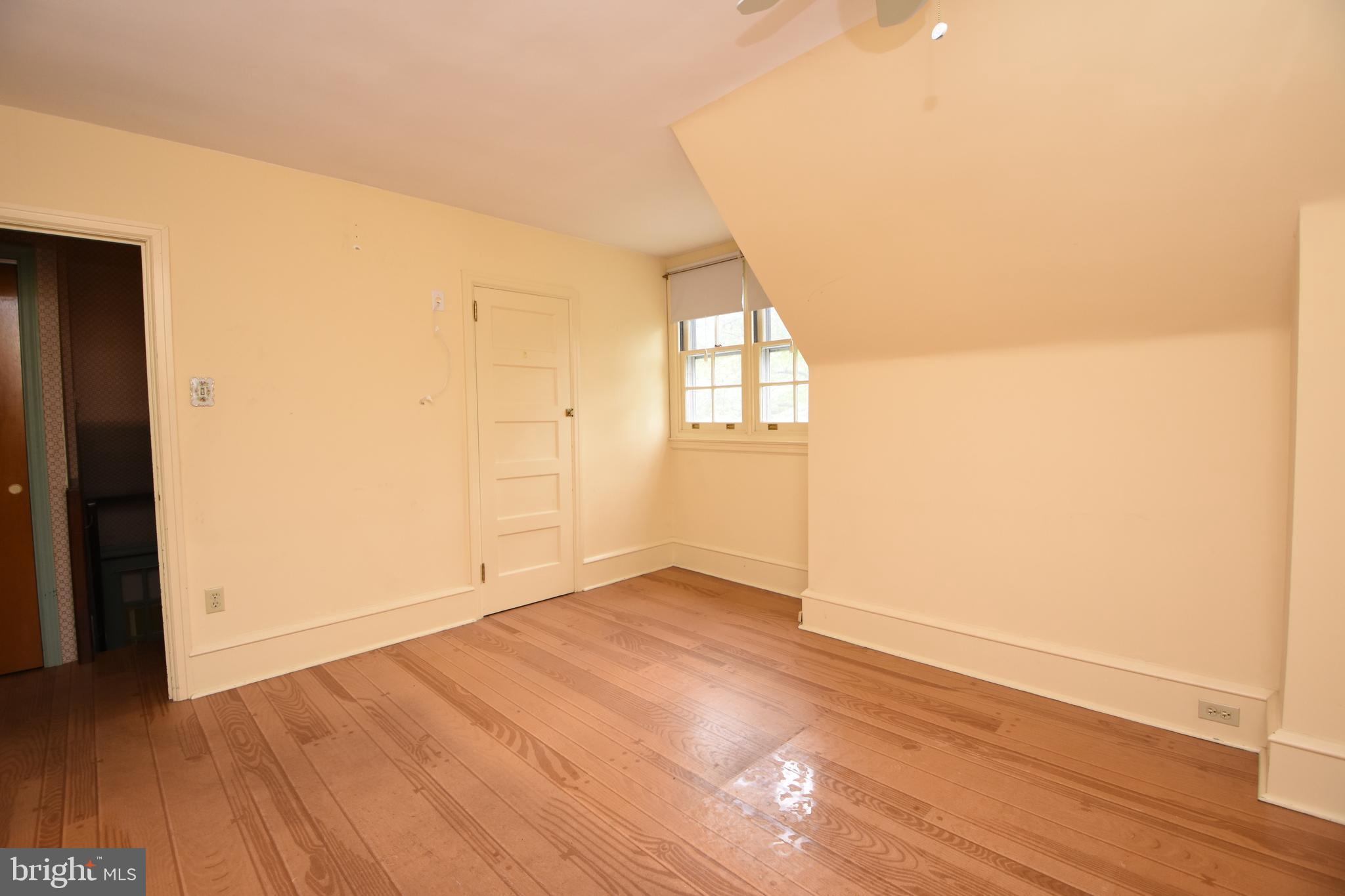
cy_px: 448
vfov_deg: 77.3
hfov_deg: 100.4
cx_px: 672
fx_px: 560
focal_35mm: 15
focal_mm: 10
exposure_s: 1/250
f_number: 4.5
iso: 800
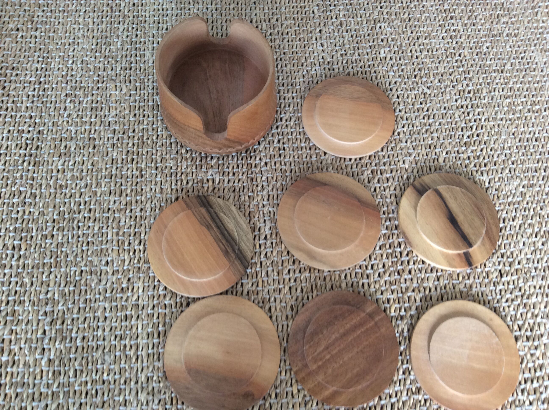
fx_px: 507
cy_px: 205
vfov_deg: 44.1
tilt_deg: -70.8
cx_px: 274
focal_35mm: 32
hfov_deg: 56.9
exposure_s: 1/25
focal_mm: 3.3
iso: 64
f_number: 2.4
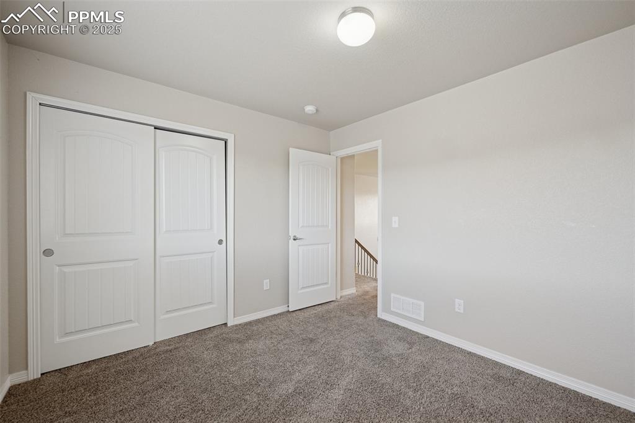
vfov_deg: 77.3
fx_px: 264
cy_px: 212
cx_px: 318
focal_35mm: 15
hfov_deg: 100.4
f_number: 2.8
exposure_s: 1/25
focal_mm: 15
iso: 400
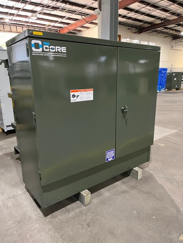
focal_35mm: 26
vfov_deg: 67.3
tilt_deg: -14.3
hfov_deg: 53.1
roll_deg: +2.8
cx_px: 92
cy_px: 122
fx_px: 183
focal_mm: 5.1
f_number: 1.6
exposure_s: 1/40
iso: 400
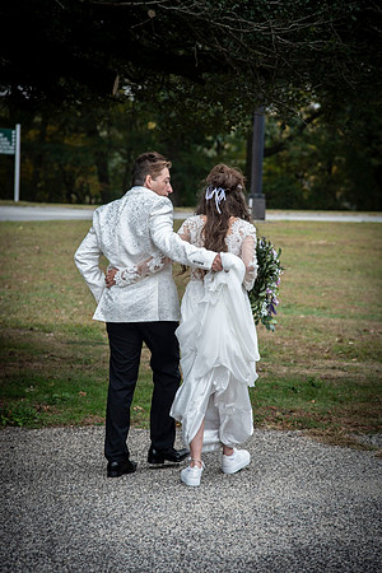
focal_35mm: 120
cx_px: 191
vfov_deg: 17.1
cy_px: 286
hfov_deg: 11.4
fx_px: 1910
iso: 160
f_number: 5
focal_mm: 120
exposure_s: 1/200
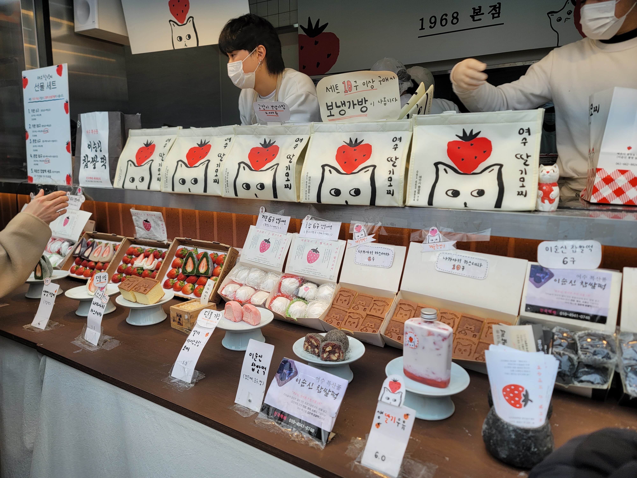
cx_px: 318
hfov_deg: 69.4
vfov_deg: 54.9
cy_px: 239
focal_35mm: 25
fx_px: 460
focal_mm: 7
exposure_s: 1/294
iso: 20
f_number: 1.8
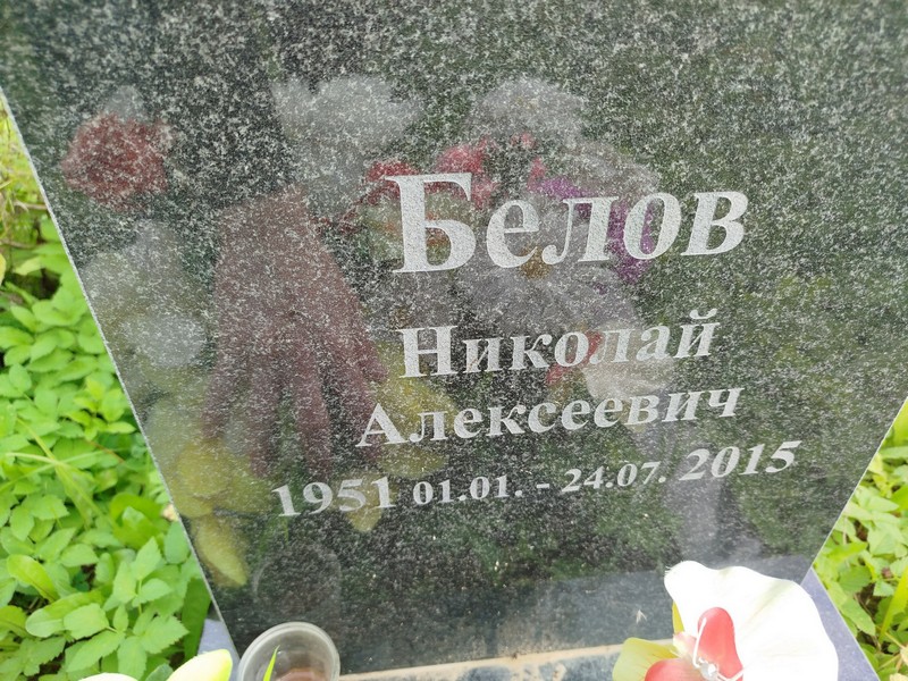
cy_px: 340
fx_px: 630
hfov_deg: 71.6
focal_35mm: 24
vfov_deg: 56.8
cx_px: 454
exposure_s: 1/173
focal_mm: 5.31
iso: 50
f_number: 1.7
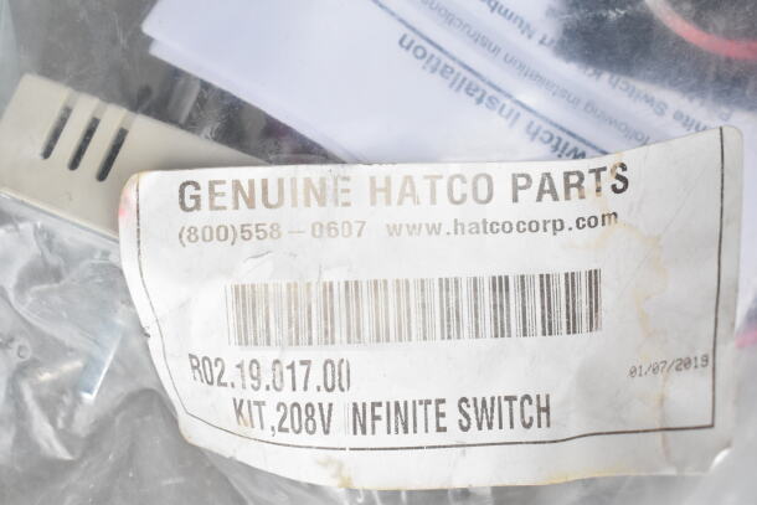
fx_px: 1262
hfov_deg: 33.4
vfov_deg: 22.6
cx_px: 378
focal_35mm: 60
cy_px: 252
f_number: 10
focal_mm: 40
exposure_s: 1/400
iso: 1600
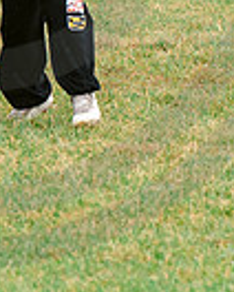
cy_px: -50
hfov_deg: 1.8
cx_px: -183
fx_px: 7255
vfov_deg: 2.3
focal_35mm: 840
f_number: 5.6
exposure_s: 1/500
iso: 400
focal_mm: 125
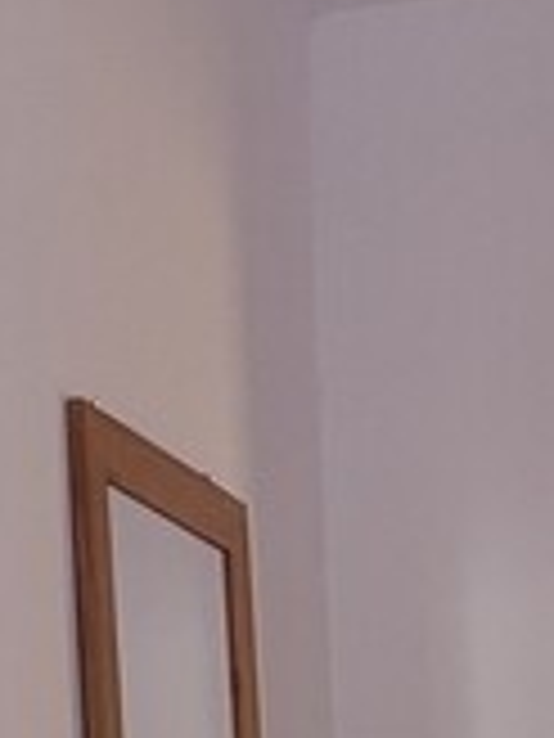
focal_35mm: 162
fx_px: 3457
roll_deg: +2.2
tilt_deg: +0.8
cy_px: 1260
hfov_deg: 9.2
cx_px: 311
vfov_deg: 11.4
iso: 200
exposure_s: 1/60
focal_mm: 5.96
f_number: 1.6
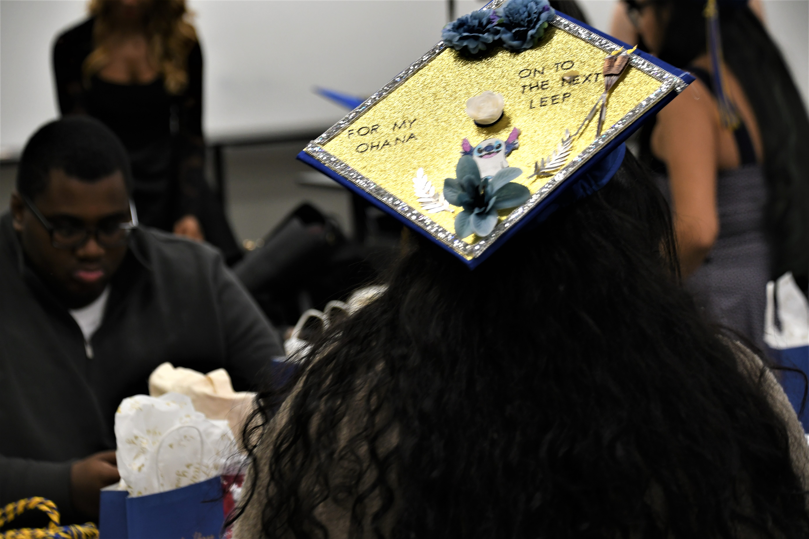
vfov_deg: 12.2
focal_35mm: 112
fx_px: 2528
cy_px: 270
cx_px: 404
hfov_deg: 18.2
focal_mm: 75
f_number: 5
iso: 1000
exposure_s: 1/100
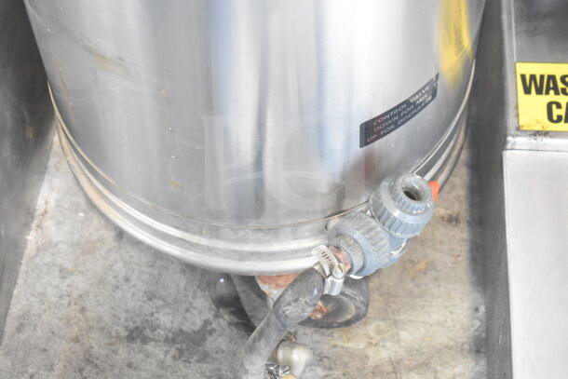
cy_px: 190
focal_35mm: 82
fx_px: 1302
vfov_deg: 16.6
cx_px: 284
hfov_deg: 24.6
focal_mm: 55
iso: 5000
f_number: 5.6
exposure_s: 1/100
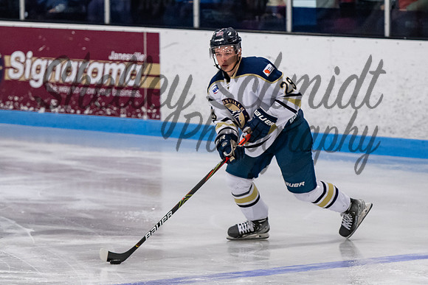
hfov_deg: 5.7
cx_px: 179
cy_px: 111
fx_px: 4301
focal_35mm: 362
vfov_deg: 3.8
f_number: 3.2
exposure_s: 1/800
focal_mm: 155
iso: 2000
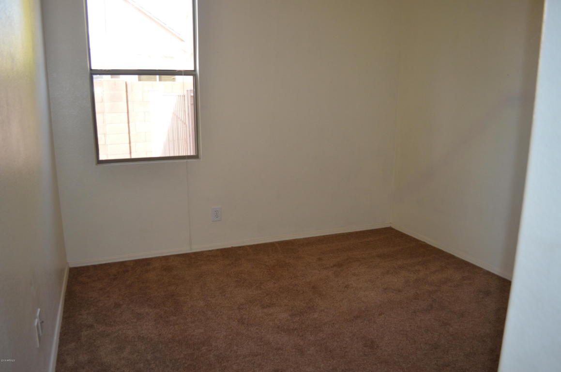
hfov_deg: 67.5
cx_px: 280
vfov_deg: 47.7
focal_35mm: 27
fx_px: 420
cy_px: 186
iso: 450
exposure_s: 1/60
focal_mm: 18
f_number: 3.5
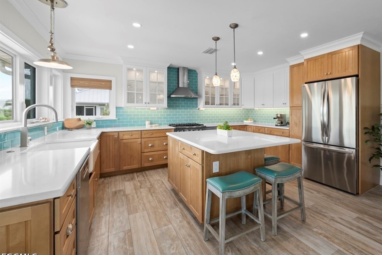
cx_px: 228
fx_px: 191
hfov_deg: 88.9
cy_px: 111
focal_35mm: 18
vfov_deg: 67.1
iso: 400
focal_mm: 15
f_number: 10
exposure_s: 1/5
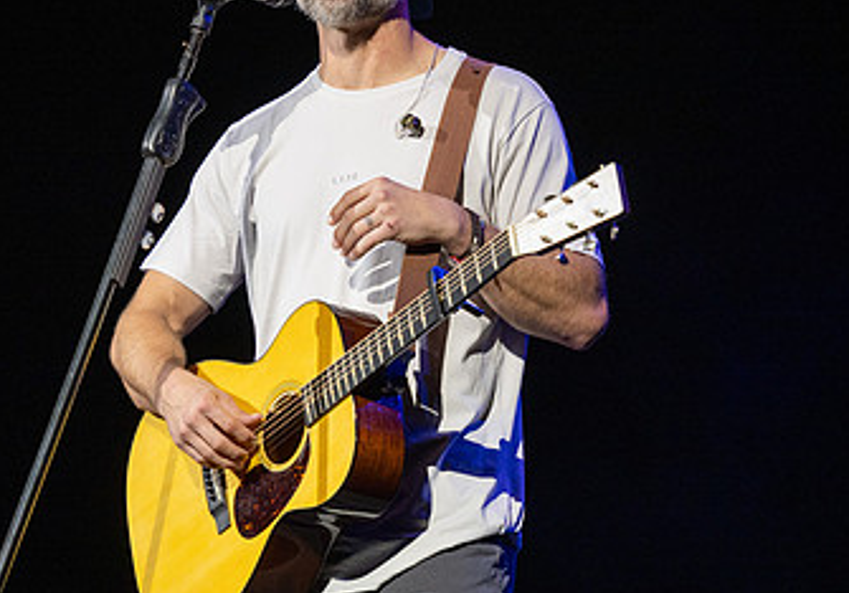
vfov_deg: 4.8
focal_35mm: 297
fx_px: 7108
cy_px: 177
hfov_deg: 6.8
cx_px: 130
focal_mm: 160
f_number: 2.8
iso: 1250
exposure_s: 1/800
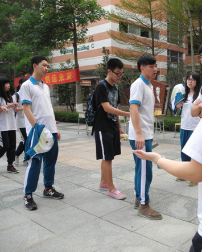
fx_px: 276
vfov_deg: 49.1
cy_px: 126
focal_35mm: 37
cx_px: 165
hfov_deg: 38.5
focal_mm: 6
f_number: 2.8
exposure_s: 1/250
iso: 400
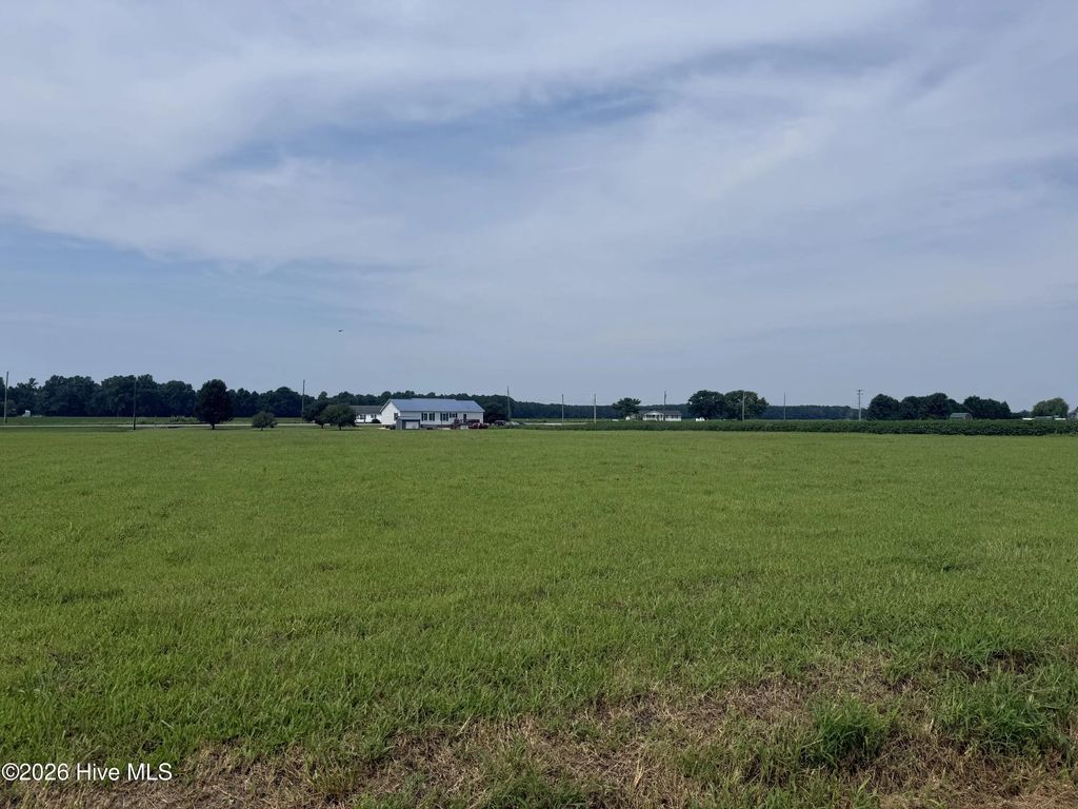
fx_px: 747
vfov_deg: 56.8
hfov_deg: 71.6
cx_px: 539
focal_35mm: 24
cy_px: 404
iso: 80
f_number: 1.78
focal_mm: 6.76
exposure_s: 1/9091
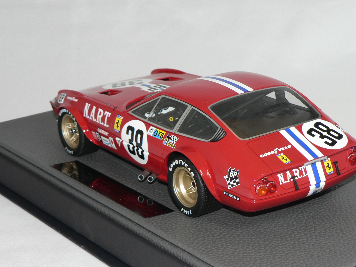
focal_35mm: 85
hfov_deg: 23.0
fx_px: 874
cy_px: 139
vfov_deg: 17.4
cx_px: 218
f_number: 3.2
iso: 80
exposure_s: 1/60
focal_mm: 11.2
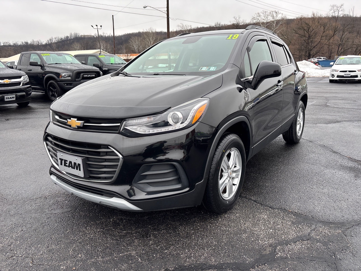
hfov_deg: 67.3
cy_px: 136
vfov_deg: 53.1
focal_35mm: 26
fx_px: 271
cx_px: 180
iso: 40
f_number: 1.6
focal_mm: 5.96
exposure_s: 1/173
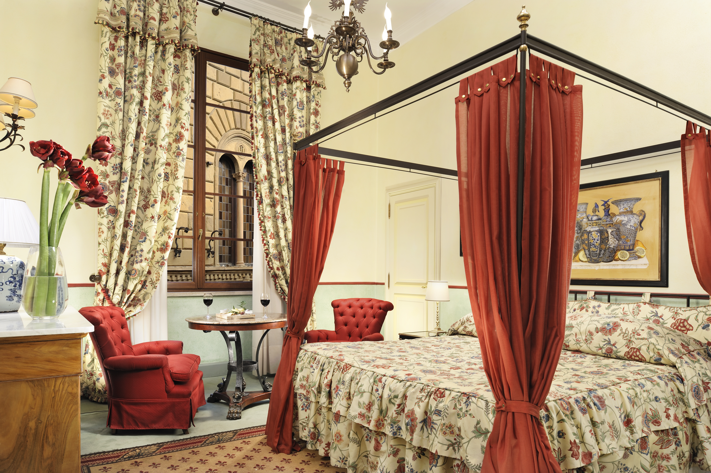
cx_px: 356
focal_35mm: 24
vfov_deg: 53.1
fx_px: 474
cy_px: 236
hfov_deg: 73.8
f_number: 11
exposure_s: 1/4
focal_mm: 24
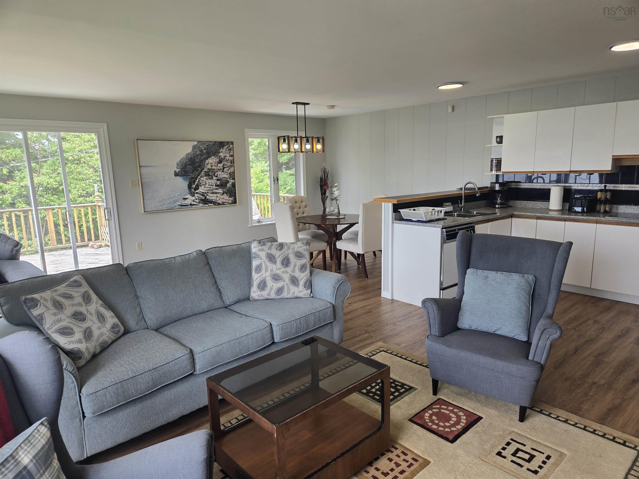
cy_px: 240
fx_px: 425
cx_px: 320
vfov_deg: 58.9
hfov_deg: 73.9
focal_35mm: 23
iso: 32
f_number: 1.8
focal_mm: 5.4
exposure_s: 1/120
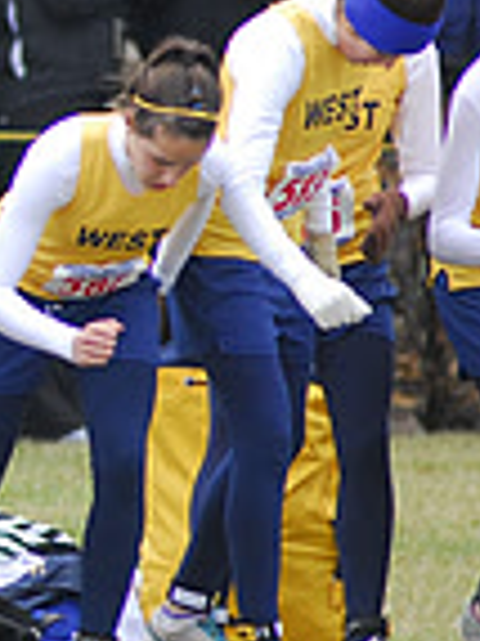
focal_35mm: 1760
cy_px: 242
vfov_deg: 1.1
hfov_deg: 0.8
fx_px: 32589
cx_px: -722
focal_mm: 300
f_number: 4
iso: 640
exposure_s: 1/1000
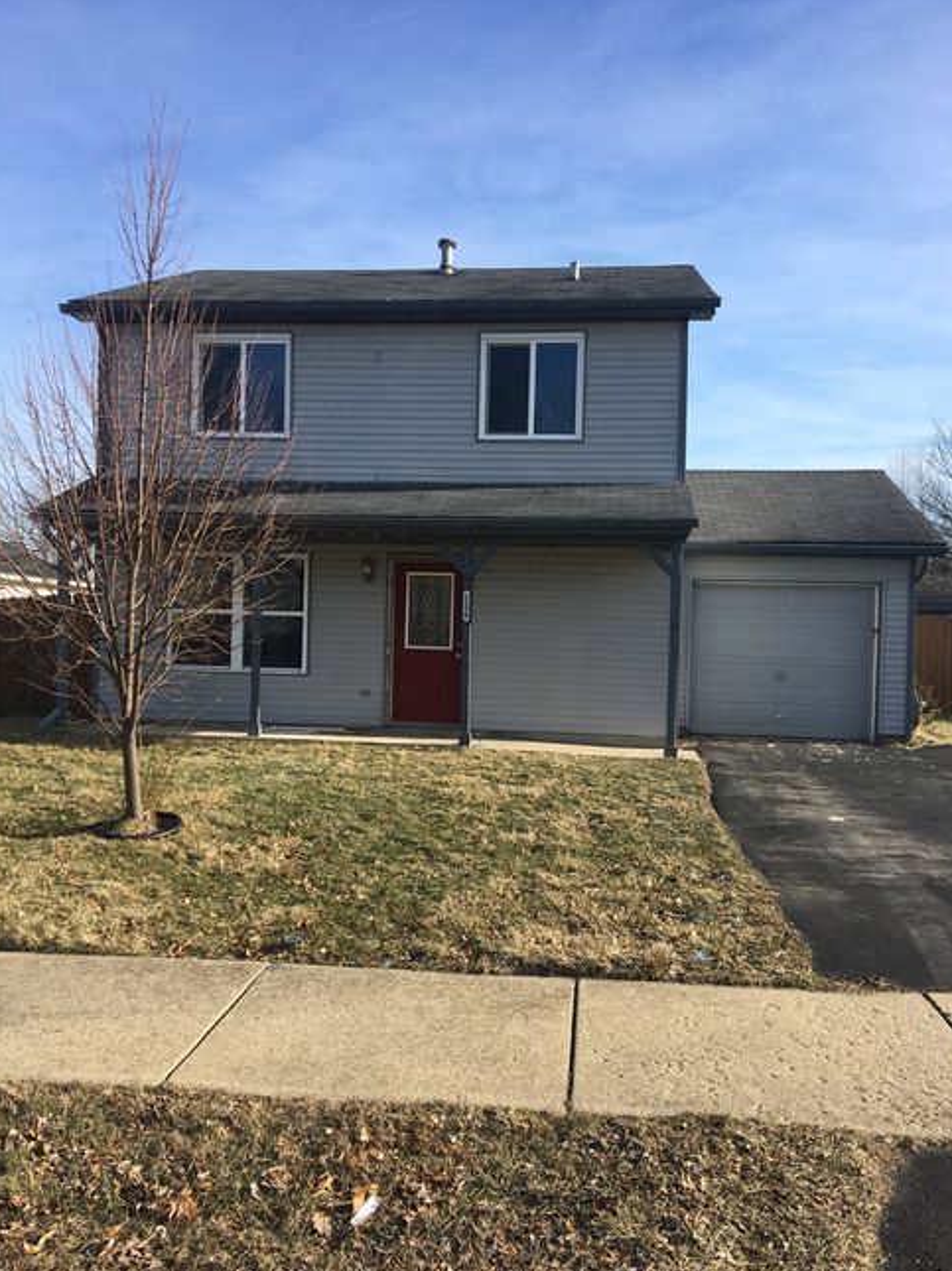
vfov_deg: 60.0
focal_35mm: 30
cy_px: 649
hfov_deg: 46.8
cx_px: 485
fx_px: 1101
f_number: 2.2
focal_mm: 4.15
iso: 25
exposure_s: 1/986
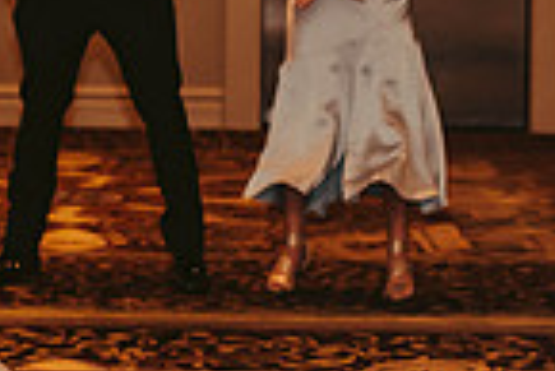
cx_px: -371
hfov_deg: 9.5
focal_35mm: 207
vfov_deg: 6.6
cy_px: -86
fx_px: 3194
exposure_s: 1/125
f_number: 2.5
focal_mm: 50
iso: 800
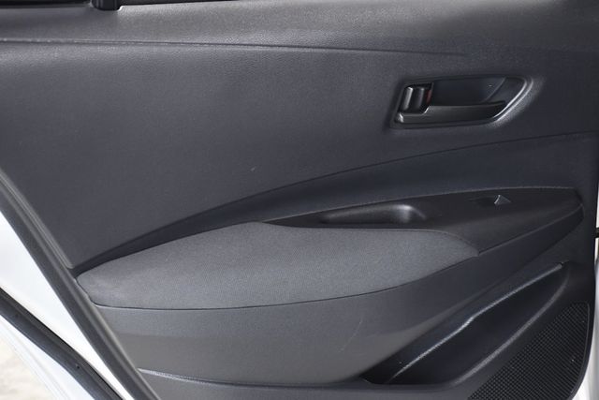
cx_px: 300
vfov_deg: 18.2
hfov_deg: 27.0
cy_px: 200
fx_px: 1248
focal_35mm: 75
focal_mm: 50
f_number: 5.6
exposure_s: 1/80
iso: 1250
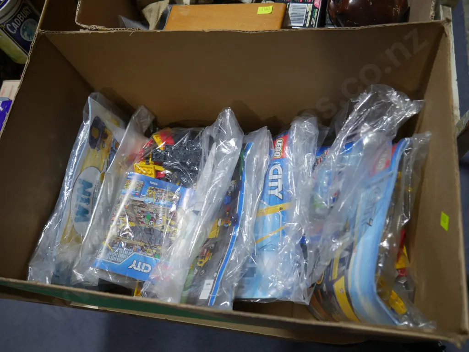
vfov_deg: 46.8
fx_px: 406
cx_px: 234
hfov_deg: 60.0
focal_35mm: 30
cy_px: 176
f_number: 3.6
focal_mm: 15
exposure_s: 1/100
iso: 200
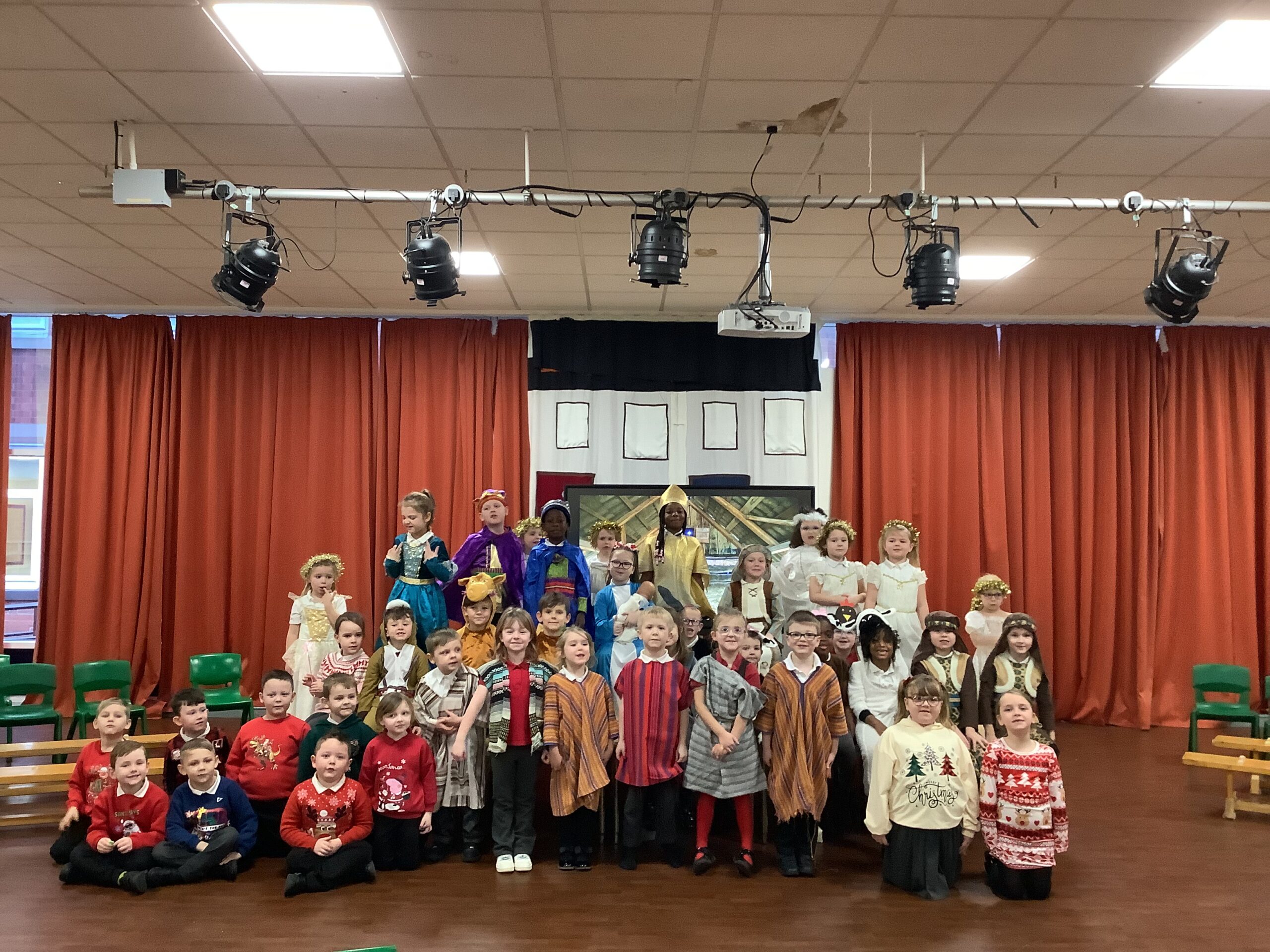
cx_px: 635
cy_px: 476
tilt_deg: +1.3
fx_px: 1137
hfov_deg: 58.4
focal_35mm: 31
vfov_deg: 45.4
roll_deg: -0.6
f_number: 2.4
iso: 250
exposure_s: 1/40
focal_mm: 3.3
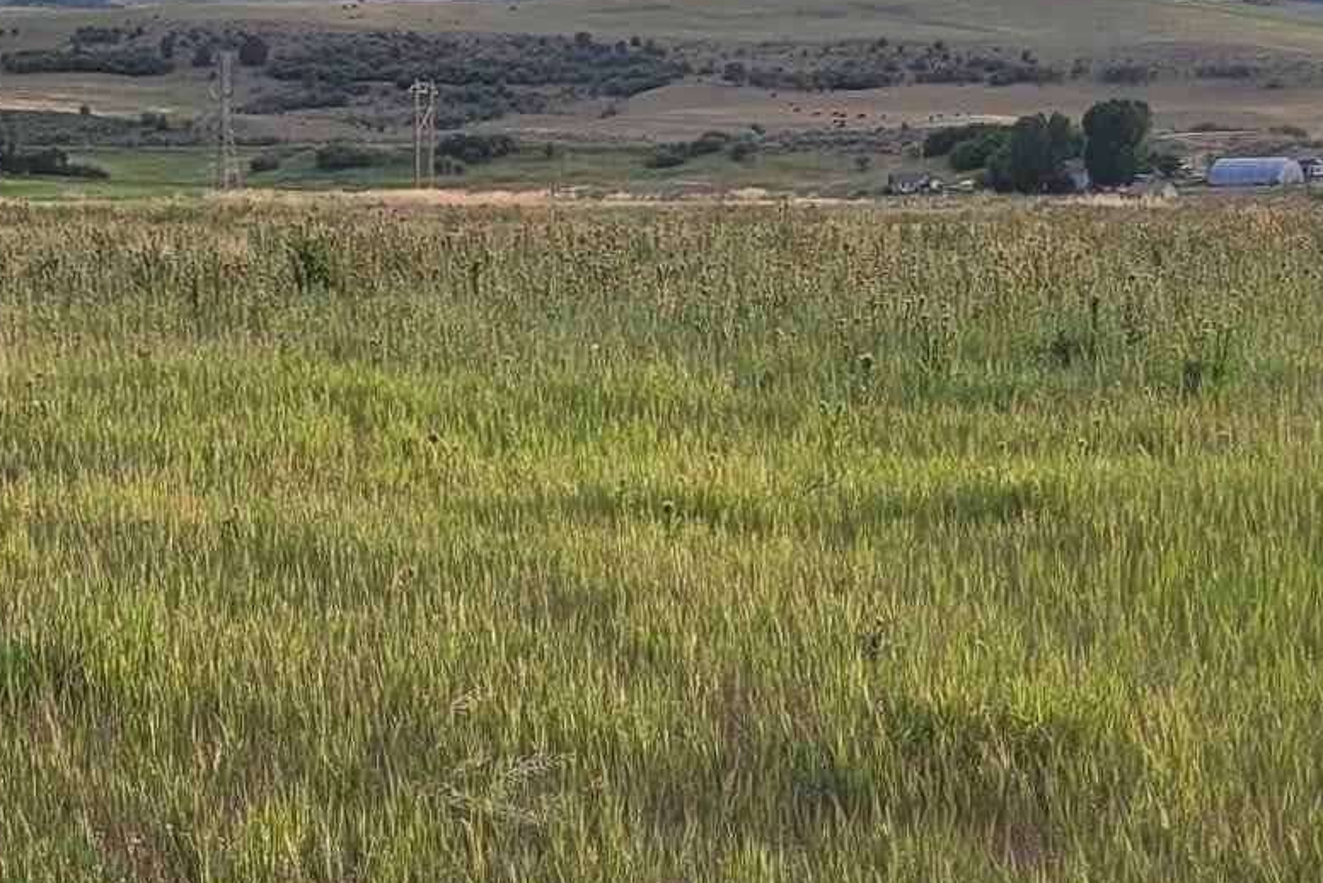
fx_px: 3934
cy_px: 632
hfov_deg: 18.6
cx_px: -26
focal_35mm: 107
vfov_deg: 12.8
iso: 40
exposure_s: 1/523
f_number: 1.8
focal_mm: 5.4
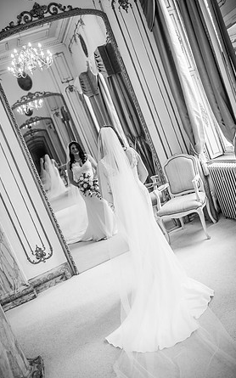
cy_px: 189
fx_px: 371
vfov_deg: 54.0
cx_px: 118
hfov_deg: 35.3
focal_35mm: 36
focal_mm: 35
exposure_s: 1/100
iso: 250
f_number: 2.5
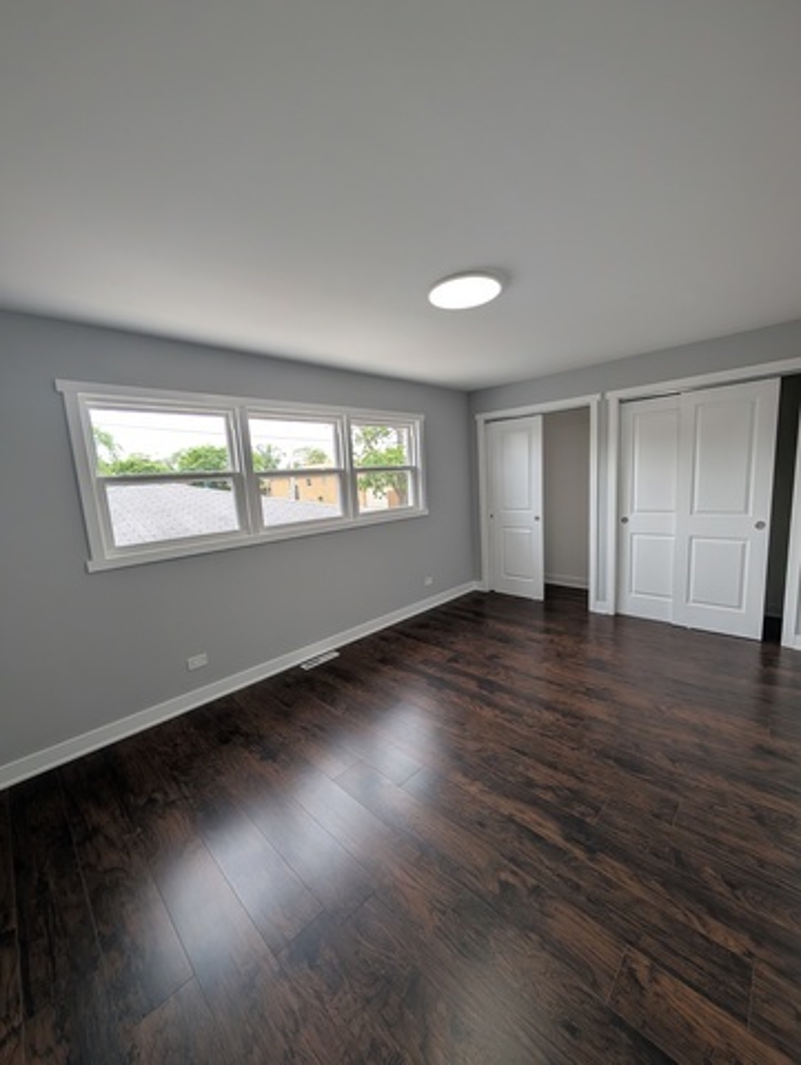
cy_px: 532
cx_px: 400
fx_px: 370
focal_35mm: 12
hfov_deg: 94.6
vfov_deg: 110.5
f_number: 1.7
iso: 68
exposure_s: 1/245
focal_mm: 2.02
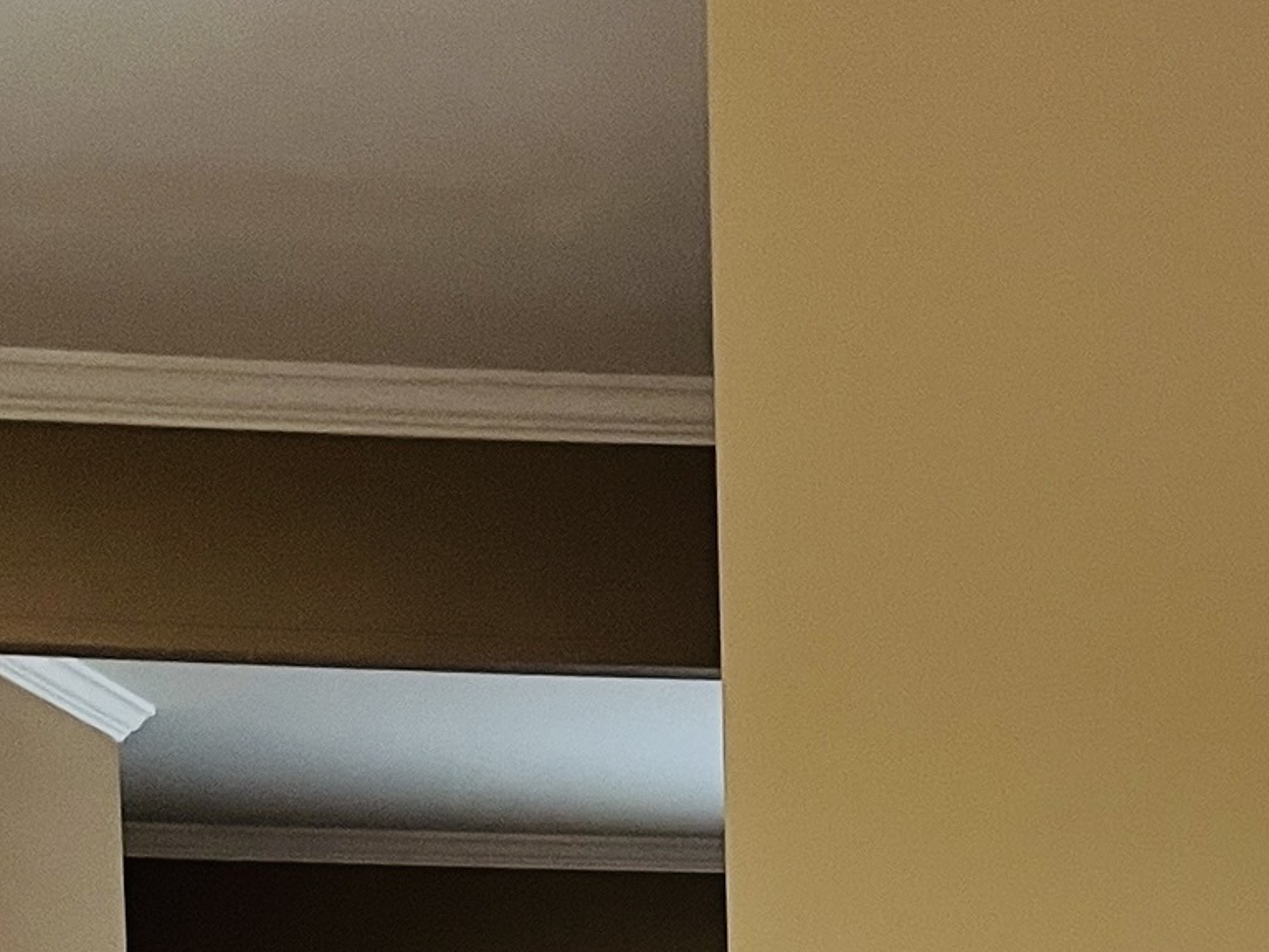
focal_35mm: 104
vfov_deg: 12.7
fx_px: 3813
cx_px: 1652
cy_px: 1810
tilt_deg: -6.7
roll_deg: -0.2
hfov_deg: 17.7
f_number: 1.6
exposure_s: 1/60
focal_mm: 5.1
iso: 100
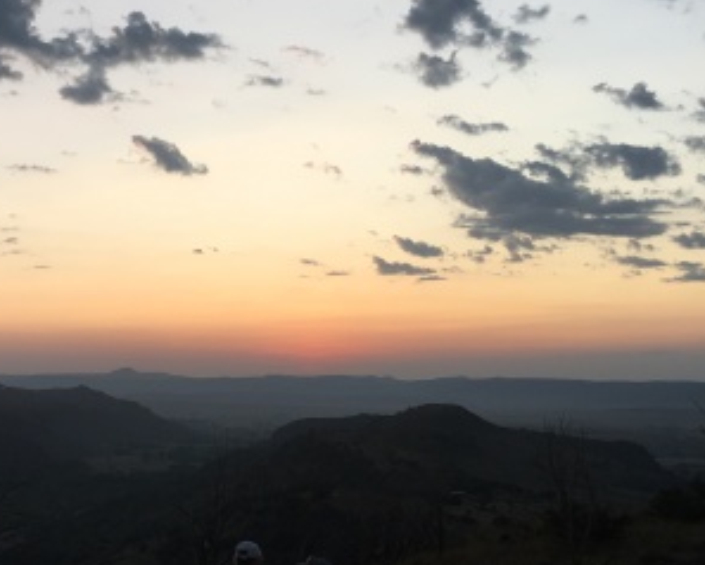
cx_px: 40
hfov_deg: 29.4
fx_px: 1274
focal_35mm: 61
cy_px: 332
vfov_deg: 25.0
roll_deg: +0.0
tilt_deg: +2.2
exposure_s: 1/120
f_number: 2.2
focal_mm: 4.15
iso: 25
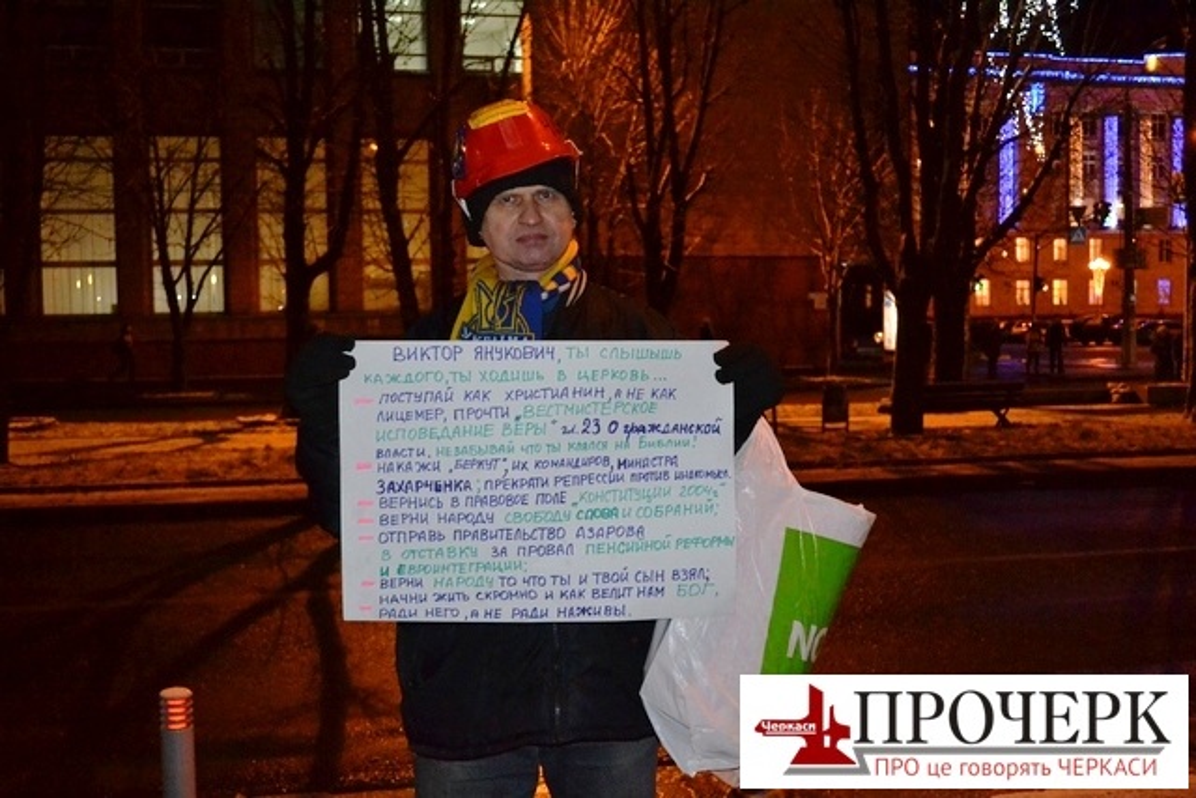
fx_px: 1296
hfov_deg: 49.5
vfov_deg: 34.2
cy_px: 399
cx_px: 598
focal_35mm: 39
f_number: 4.2
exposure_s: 1/60
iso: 3200
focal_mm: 26
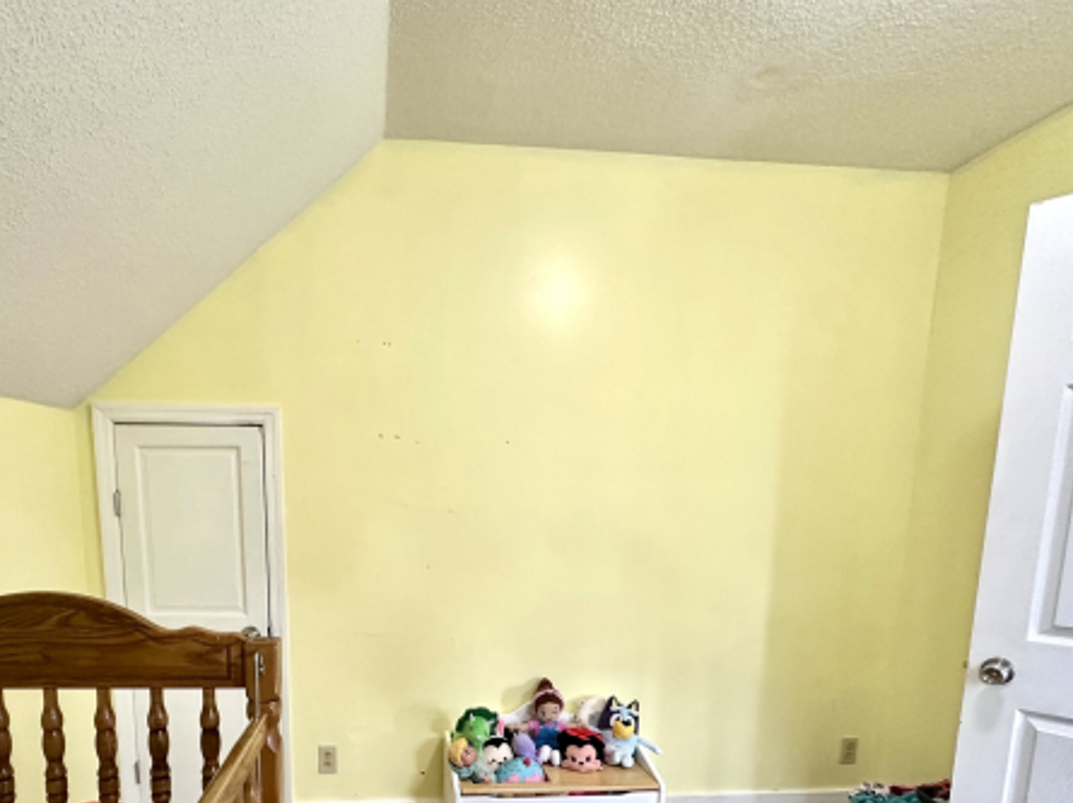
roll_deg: +0.5
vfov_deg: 60.2
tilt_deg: -7.3
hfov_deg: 78.3
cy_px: 596
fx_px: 650
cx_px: 438
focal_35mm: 21
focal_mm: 2.22
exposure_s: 1/69
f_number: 2.2
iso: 320
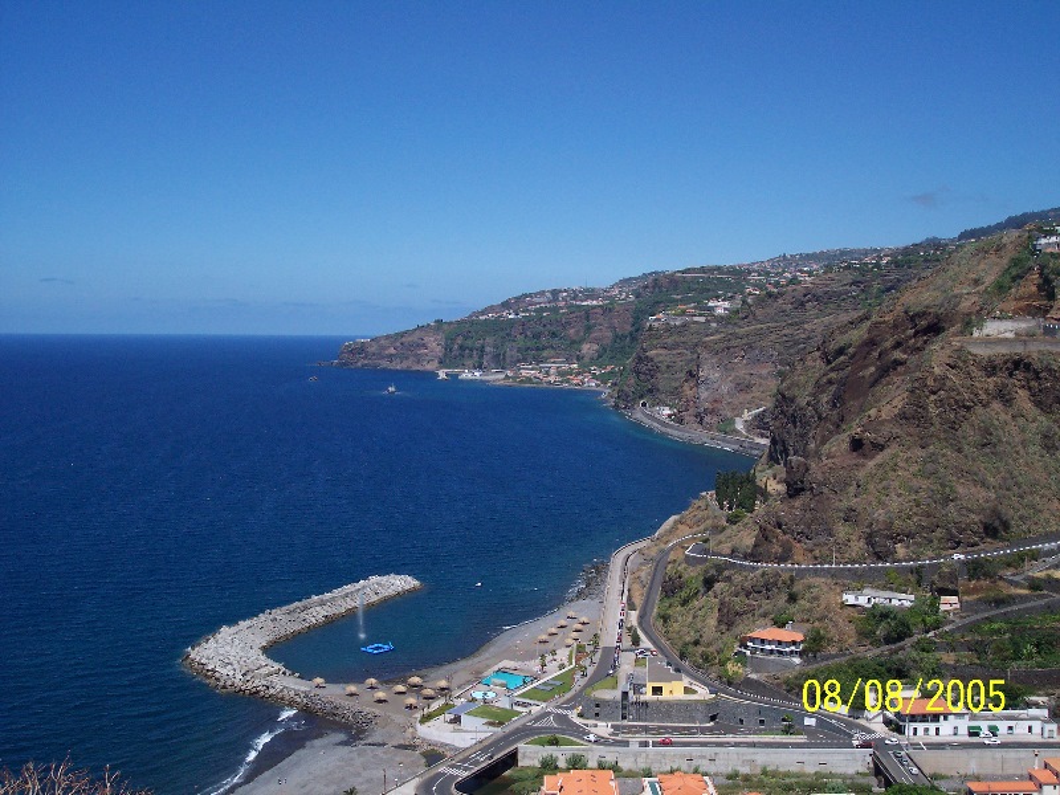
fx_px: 1164
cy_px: 398
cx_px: 530
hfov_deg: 49.0
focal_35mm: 38
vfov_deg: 37.7
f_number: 4.8
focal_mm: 8
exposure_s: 1/1000
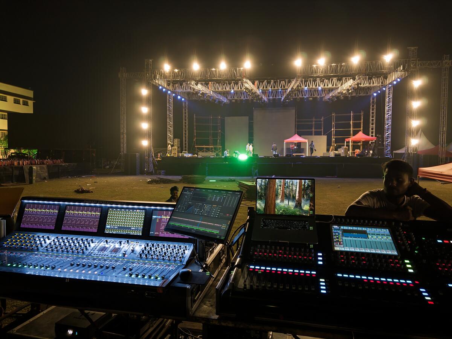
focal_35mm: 26
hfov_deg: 67.3
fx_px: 339
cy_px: 170
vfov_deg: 53.1
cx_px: 226
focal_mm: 5.96
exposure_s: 1/107
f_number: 1.6
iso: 160
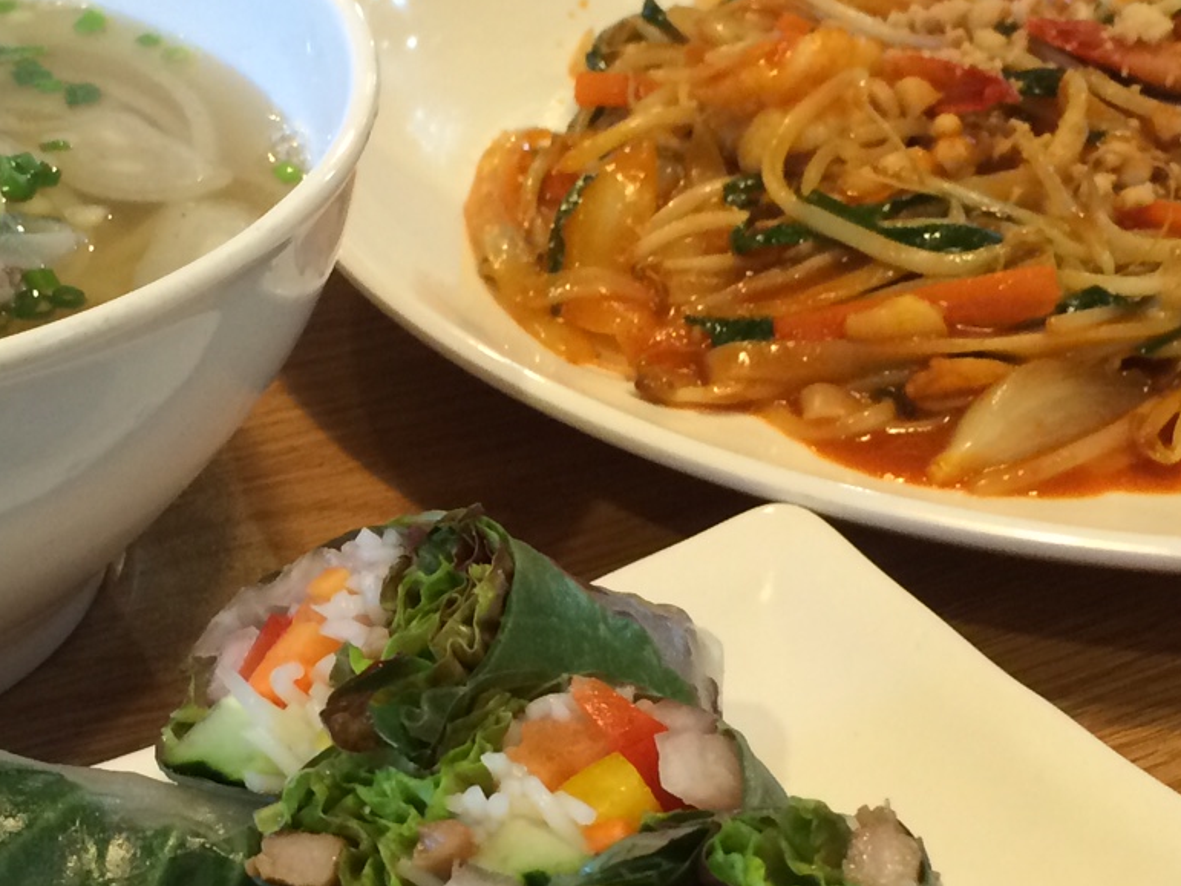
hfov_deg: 25.2
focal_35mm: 77
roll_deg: -0.4
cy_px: 668
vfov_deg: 19.0
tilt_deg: -36.8
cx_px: 403
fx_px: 2627
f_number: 2.2
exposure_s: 1/30
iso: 125
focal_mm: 4.15
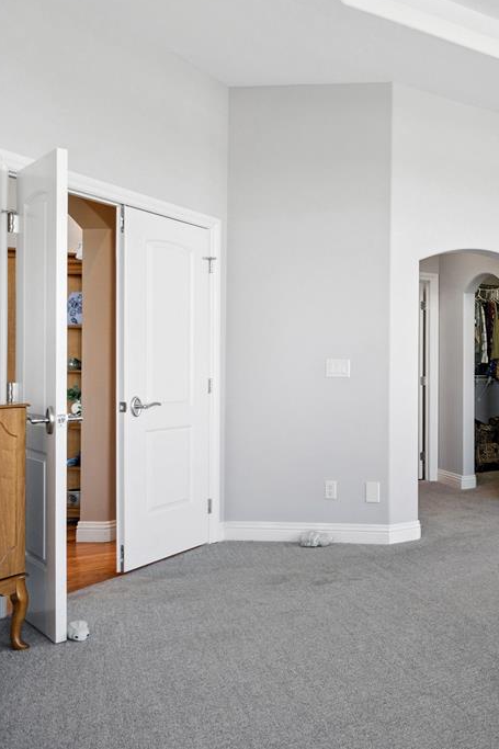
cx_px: 657
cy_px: 330
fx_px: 624
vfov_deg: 61.8
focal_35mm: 30
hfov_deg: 32.3
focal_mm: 16
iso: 1600
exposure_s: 1/640
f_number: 4
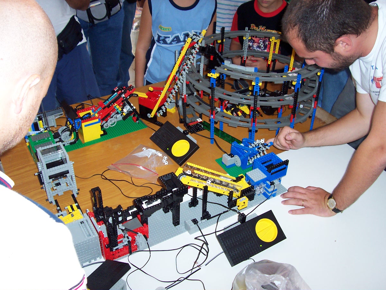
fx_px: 413
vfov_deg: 38.7
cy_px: 145
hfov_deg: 50.1
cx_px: 193
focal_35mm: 37
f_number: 2.8
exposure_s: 1/60
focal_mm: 5.6
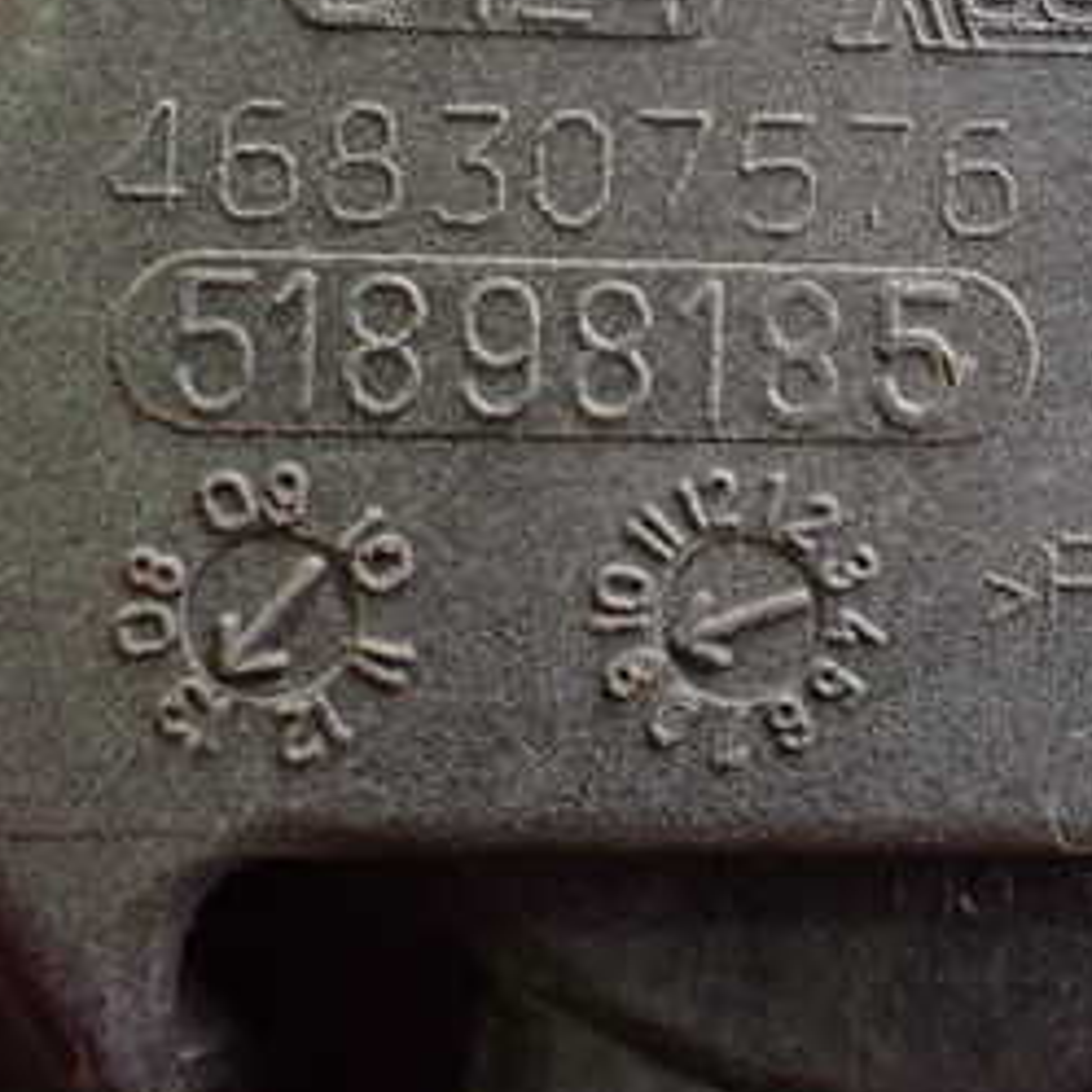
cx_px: 890
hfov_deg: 26.3
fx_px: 2284
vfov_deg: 26.5
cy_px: 250
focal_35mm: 64
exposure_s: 1/60
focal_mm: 5.4
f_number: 2.3
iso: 800
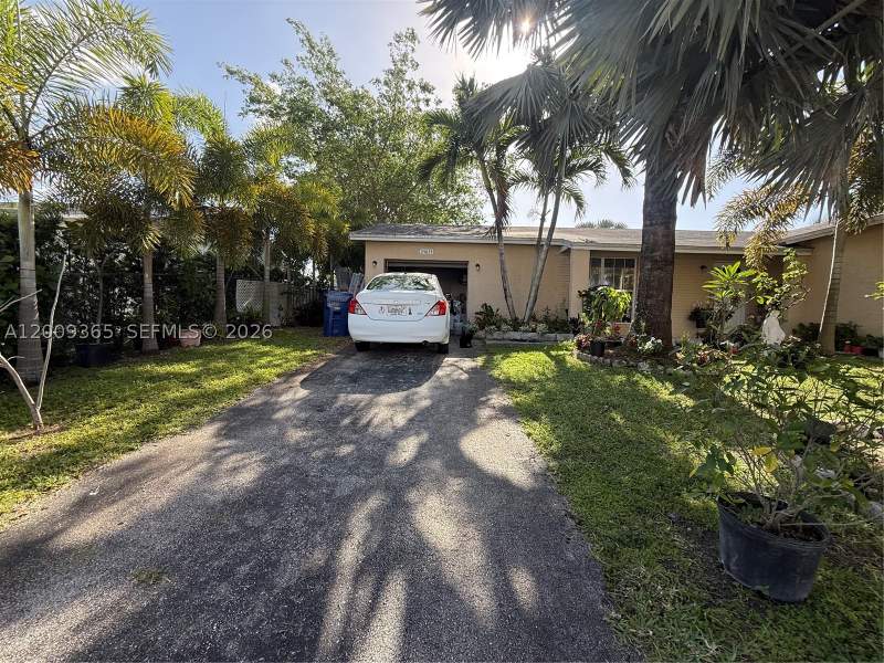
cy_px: 332
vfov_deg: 85.7
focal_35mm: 14
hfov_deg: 102.1
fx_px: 358
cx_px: 442
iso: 64
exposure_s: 1/531
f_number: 2.2
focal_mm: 2.22
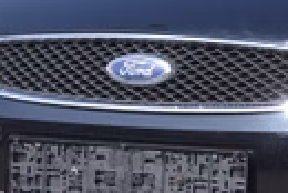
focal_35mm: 280
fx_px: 2242
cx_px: 465
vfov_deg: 4.9
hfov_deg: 7.2
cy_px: 142
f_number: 8
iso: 100
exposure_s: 1/250
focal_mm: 38
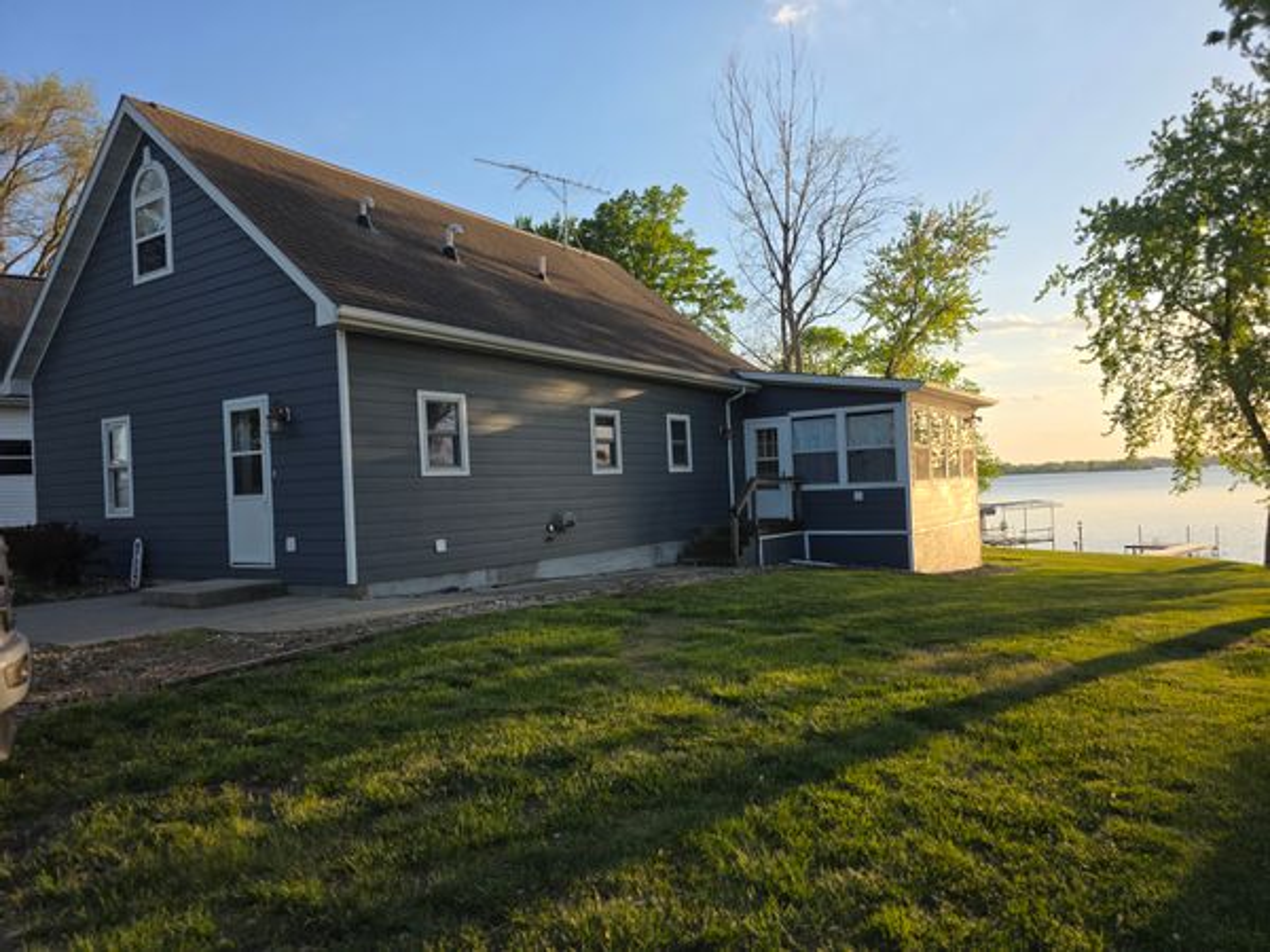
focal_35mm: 23
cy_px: 476
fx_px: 844
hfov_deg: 73.9
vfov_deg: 58.9
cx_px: 635
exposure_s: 1/3117
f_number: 1.7
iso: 80
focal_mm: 6.3
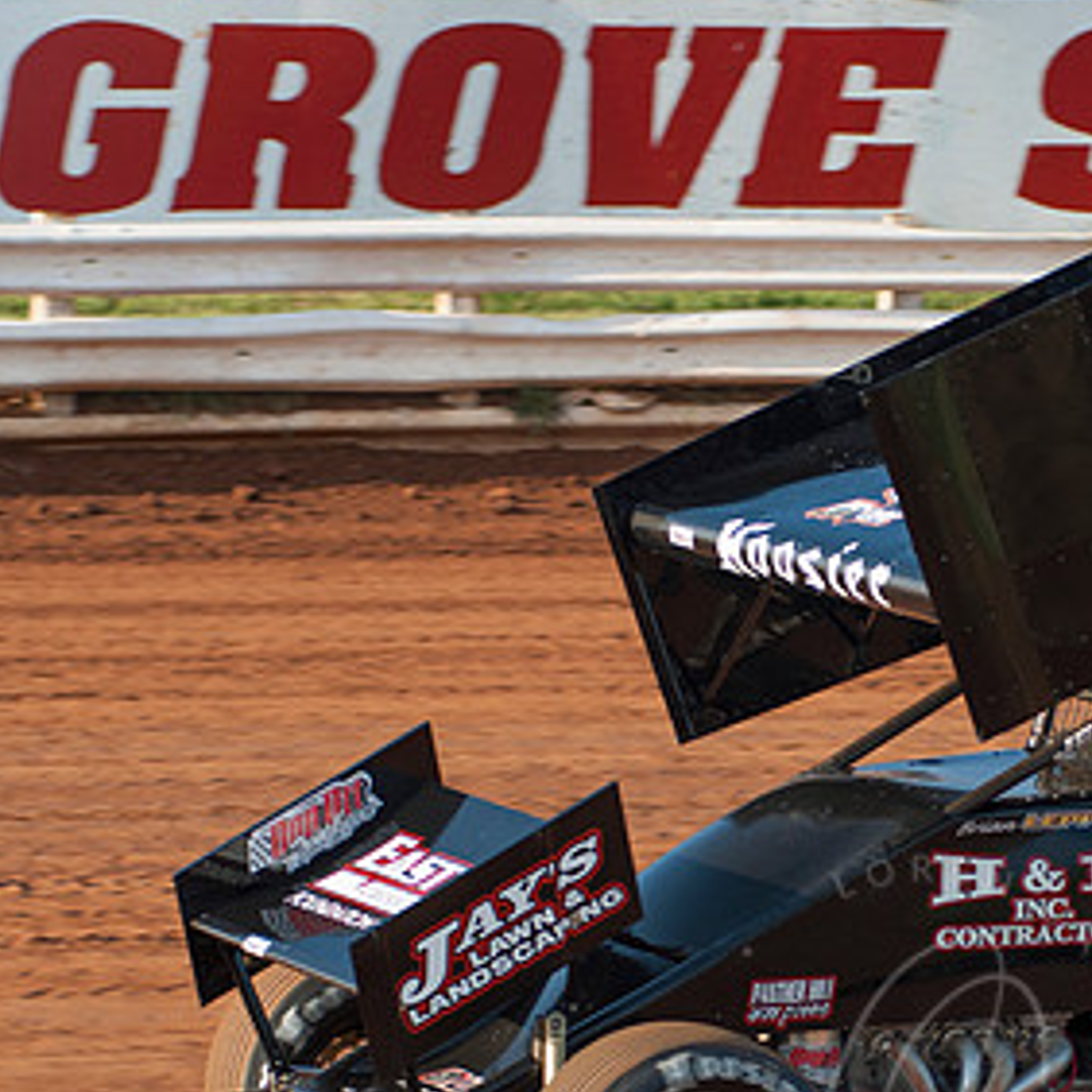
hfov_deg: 8.3
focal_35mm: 210
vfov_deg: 8.3
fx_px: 7495
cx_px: 922
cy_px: 728
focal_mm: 80
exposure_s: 1/400
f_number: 4
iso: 100
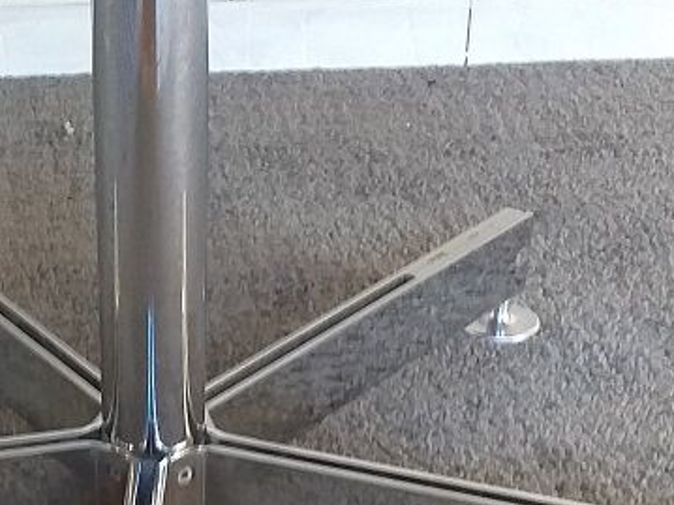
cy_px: 509
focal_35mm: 87
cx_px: 90
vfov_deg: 16.6
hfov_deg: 22.1
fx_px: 1693
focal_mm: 3.6
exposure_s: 1/25
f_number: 1.9
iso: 200
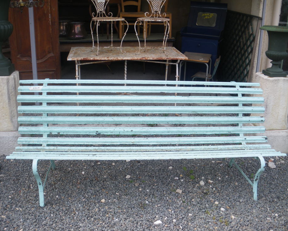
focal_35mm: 38
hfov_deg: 47.9
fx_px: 324
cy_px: 115
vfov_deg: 39.2
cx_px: 139
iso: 64
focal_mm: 6.3
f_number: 3.5
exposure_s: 1/160
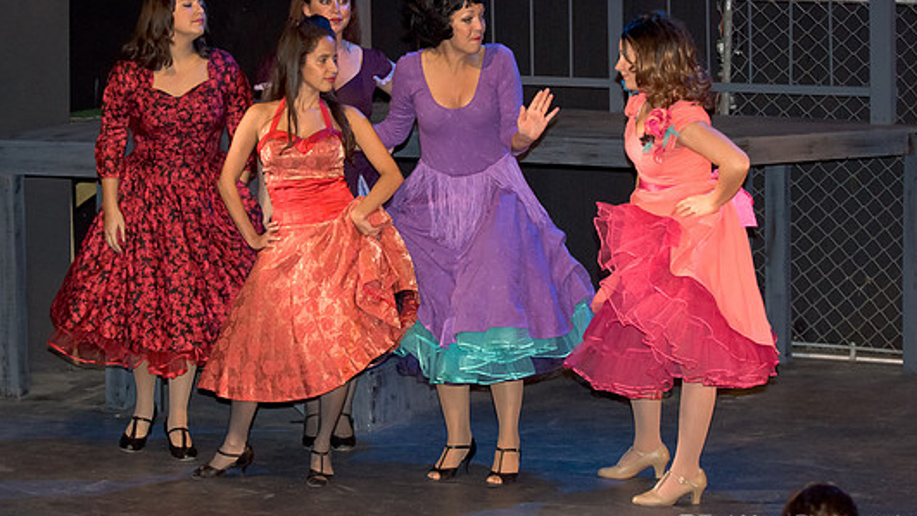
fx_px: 2919
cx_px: 427
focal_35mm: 120
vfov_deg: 10.1
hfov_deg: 17.9
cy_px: 194
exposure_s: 1/100
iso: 3200
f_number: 2.8
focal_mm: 70
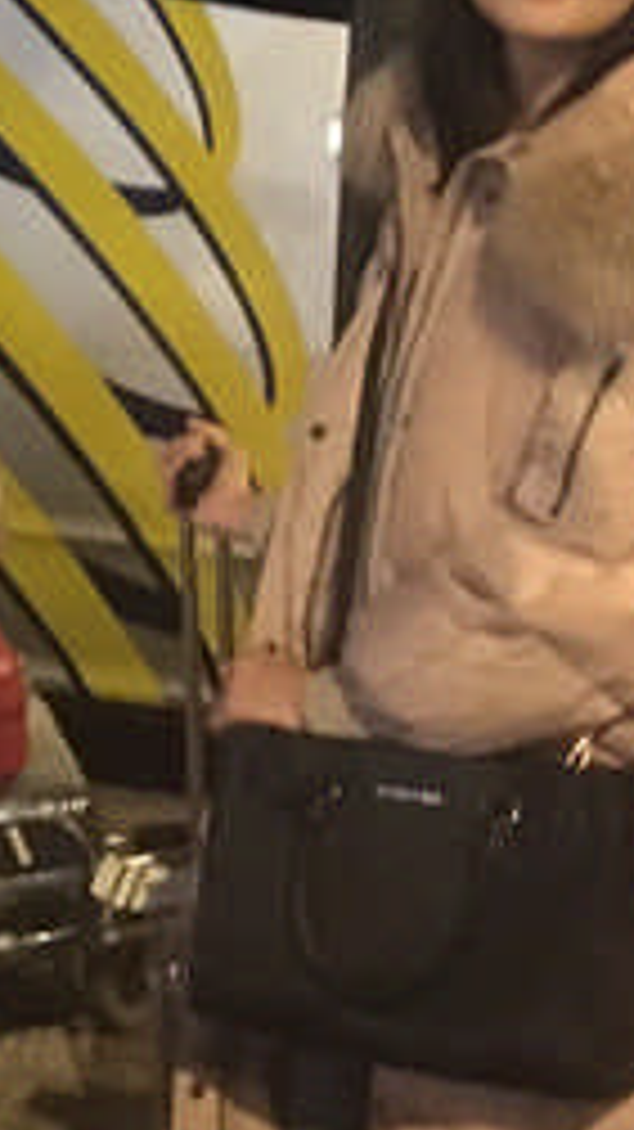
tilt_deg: -5.5
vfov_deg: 24.0
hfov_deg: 13.2
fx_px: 2633
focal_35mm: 88
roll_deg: +1.0
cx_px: -207
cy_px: 299
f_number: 2.2
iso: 1600
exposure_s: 1/17
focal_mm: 4.15
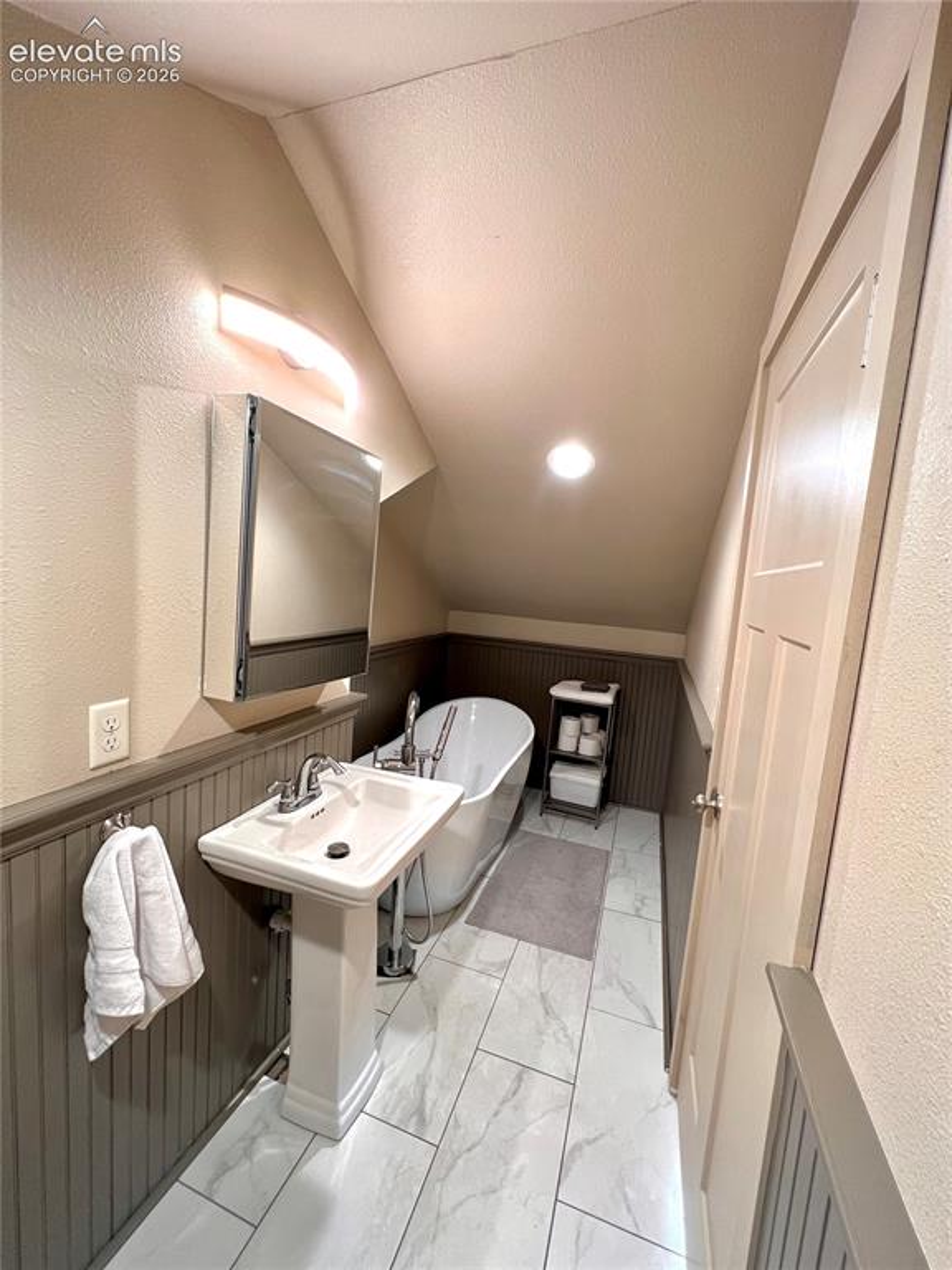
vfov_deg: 106.2
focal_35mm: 13
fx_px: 477
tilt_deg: -6.0
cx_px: 476
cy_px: 635
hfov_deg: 89.9
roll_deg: -3.9
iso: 200
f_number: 1.8
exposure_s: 1/60
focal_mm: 1.57
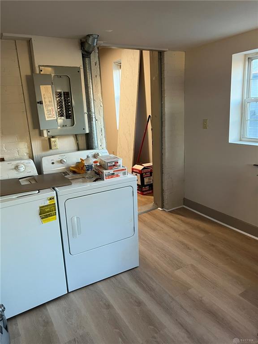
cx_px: 129
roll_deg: +3.9
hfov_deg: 53.1
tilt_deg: -13.5
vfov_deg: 67.3
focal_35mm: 26
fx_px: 258
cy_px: 172
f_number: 1.5
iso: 160
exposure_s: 1/60
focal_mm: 5.7
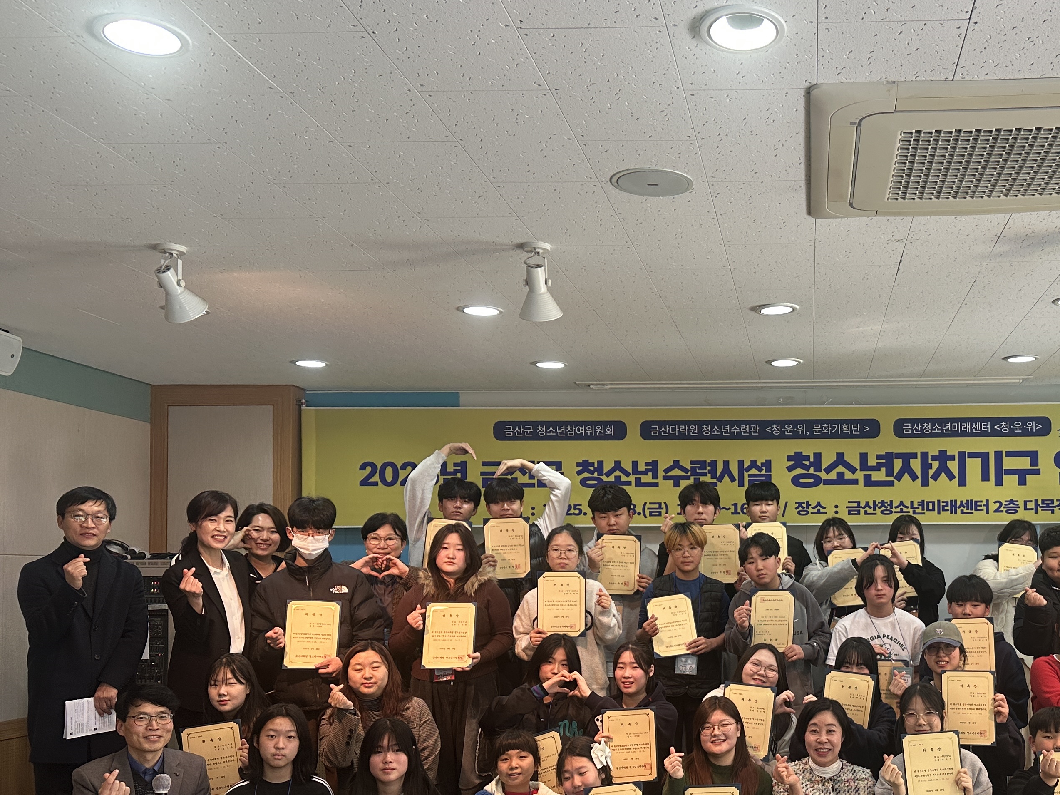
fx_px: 1164
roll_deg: +0.2
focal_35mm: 38
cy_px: 552
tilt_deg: +1.8
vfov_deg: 37.2
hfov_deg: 47.3
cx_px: 786
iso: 160
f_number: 1.78
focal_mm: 6.86
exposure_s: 1/120
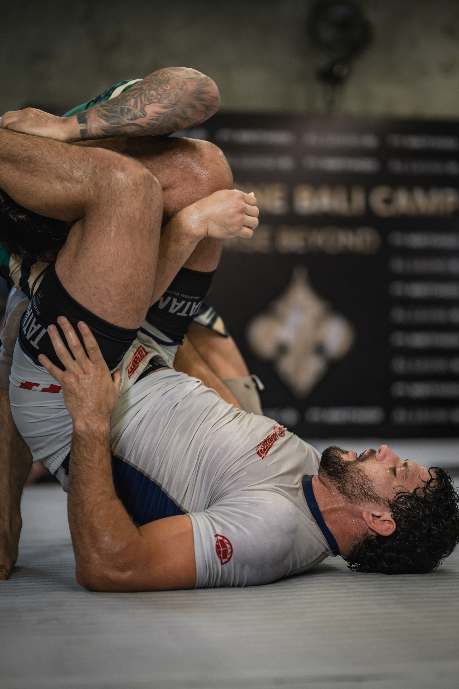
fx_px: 1440
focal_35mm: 75
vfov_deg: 26.9
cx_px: 264
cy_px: 345
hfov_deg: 18.1
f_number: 1.2
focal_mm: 50
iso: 800
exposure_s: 1/640
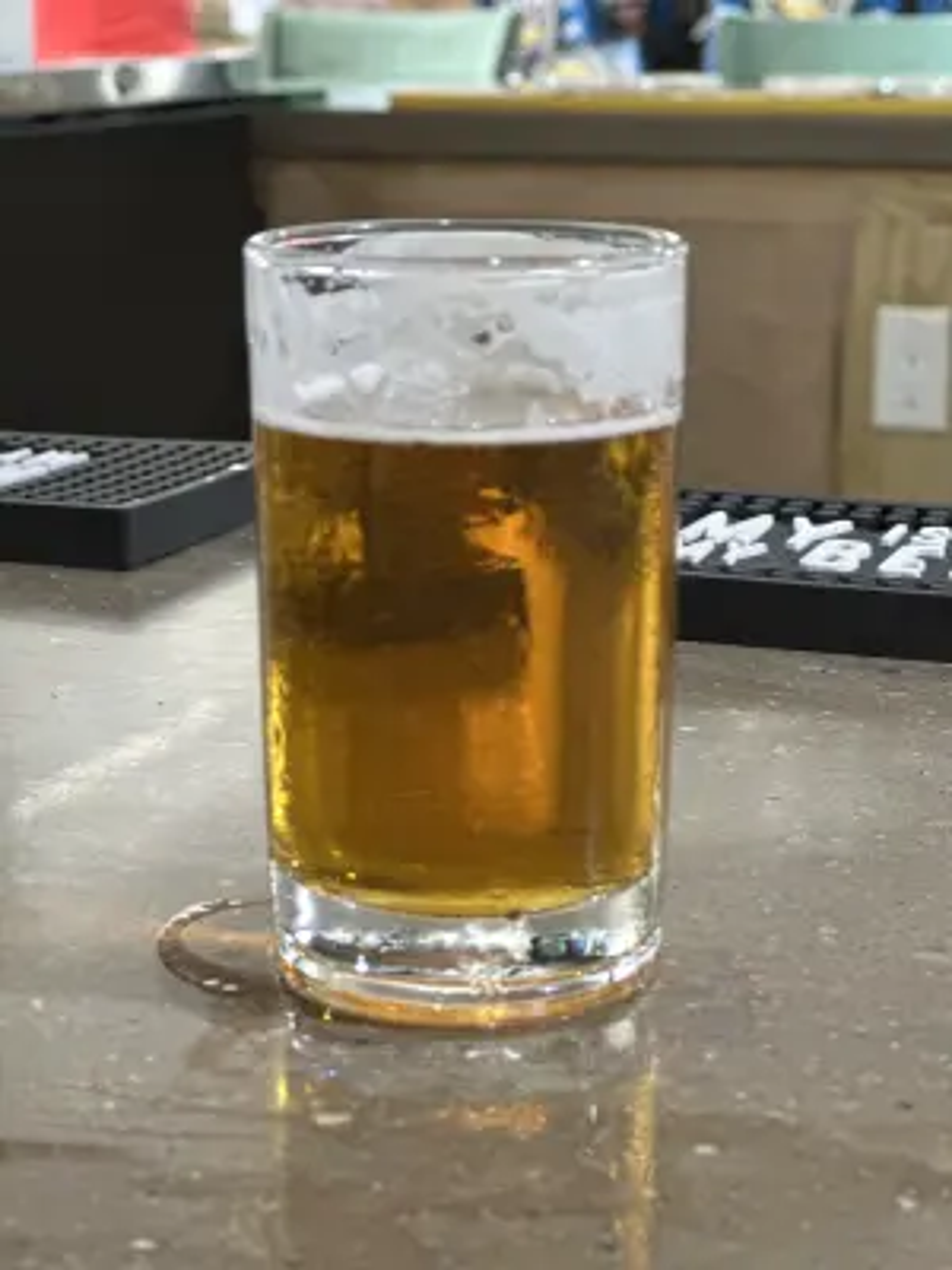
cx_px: 476
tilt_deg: -11.3
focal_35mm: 77
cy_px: 635
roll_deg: -1.1
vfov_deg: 25.3
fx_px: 2824
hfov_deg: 19.1
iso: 640
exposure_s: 1/15
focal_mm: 9
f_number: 2.8
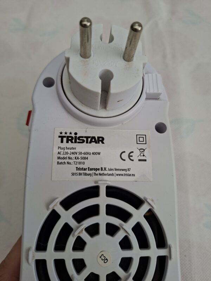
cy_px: 140
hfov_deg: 58.9
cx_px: 106
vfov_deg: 73.9
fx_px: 187
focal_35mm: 23
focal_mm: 5.54
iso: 50
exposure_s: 1/176
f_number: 1.8
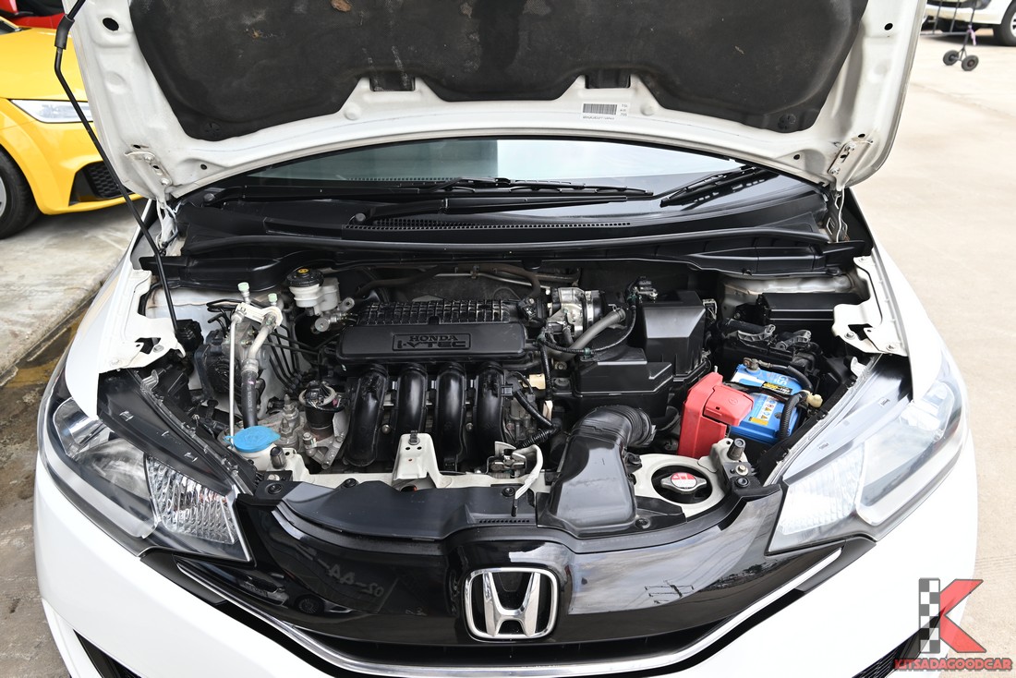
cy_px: 339
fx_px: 734
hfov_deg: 69.4
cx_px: 508
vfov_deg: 49.6
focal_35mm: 26
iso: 200
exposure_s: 1/180
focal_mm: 26
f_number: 6.7
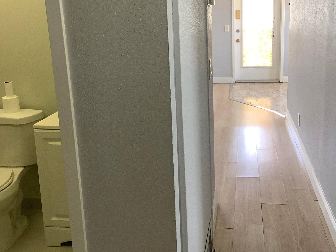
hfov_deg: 46.7
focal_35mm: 40
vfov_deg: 35.8
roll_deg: +0.6
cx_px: 187
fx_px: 388
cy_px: 99
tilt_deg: -14.7
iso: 125
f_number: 2.4
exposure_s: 1/60
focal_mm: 3.3
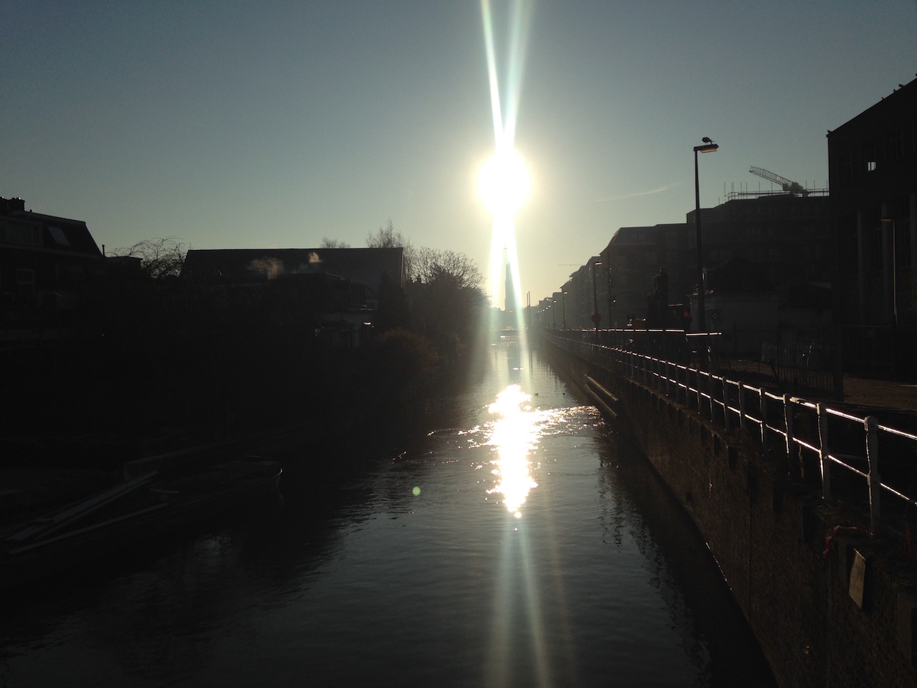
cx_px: 458
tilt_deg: -1.8
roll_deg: +2.1
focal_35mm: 33
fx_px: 874
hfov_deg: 55.4
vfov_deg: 42.9
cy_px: 344
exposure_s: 1/9091
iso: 50
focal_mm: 4.12
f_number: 2.4
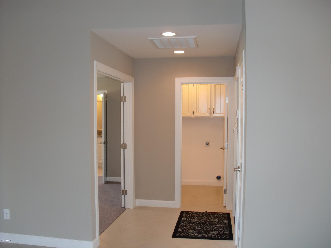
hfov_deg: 51.4
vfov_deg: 39.7
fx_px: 344
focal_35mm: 36
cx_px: 166
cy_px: 124
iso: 200
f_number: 2.8
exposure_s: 1/60
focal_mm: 6.3
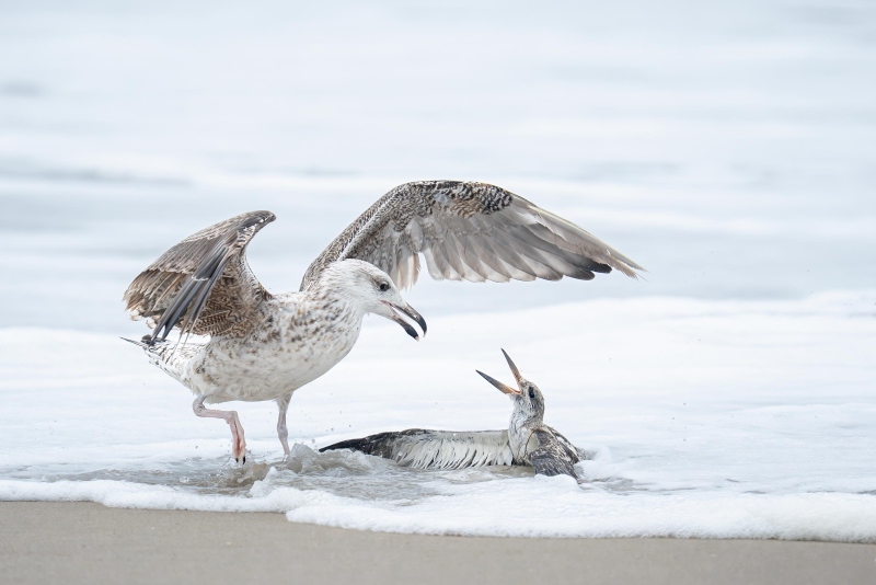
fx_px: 14604
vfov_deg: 2.3
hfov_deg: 3.4
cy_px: 292
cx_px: 438
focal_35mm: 600
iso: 1250
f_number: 4.5
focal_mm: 400
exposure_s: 1/3200
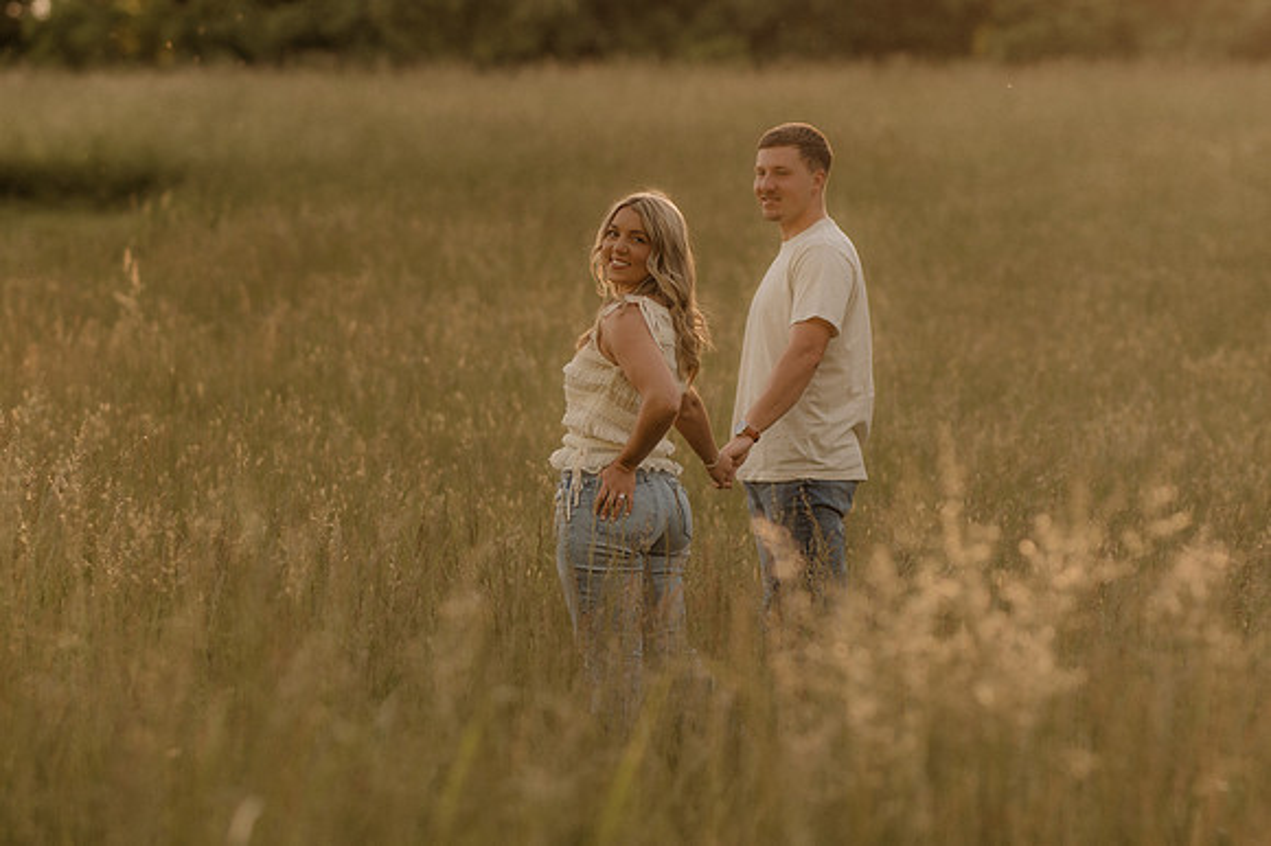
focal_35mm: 127
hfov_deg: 16.1
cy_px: 423
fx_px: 4481
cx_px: 636
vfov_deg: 10.8
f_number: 2
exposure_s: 1/800
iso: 250
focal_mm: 85
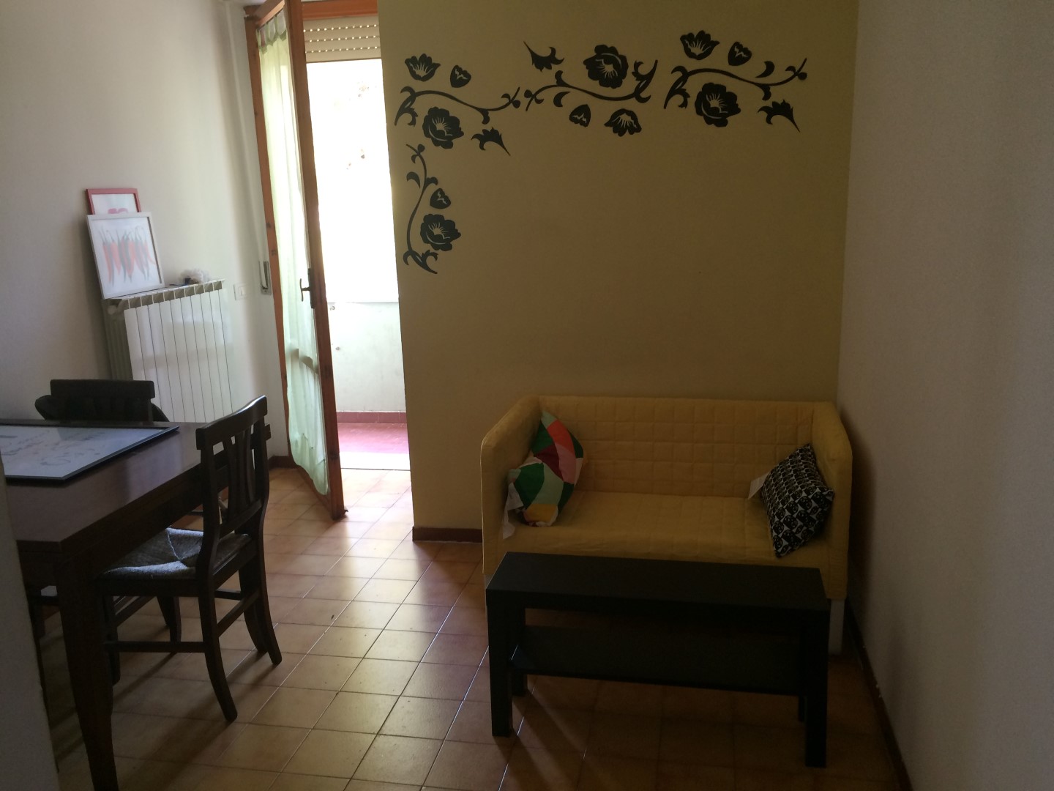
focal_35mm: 29
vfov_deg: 48.2
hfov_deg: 61.7
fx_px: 883
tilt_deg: -13.0
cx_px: 527
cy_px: 396
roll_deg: +1.2
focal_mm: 4.15
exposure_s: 1/33
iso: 100
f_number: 2.2
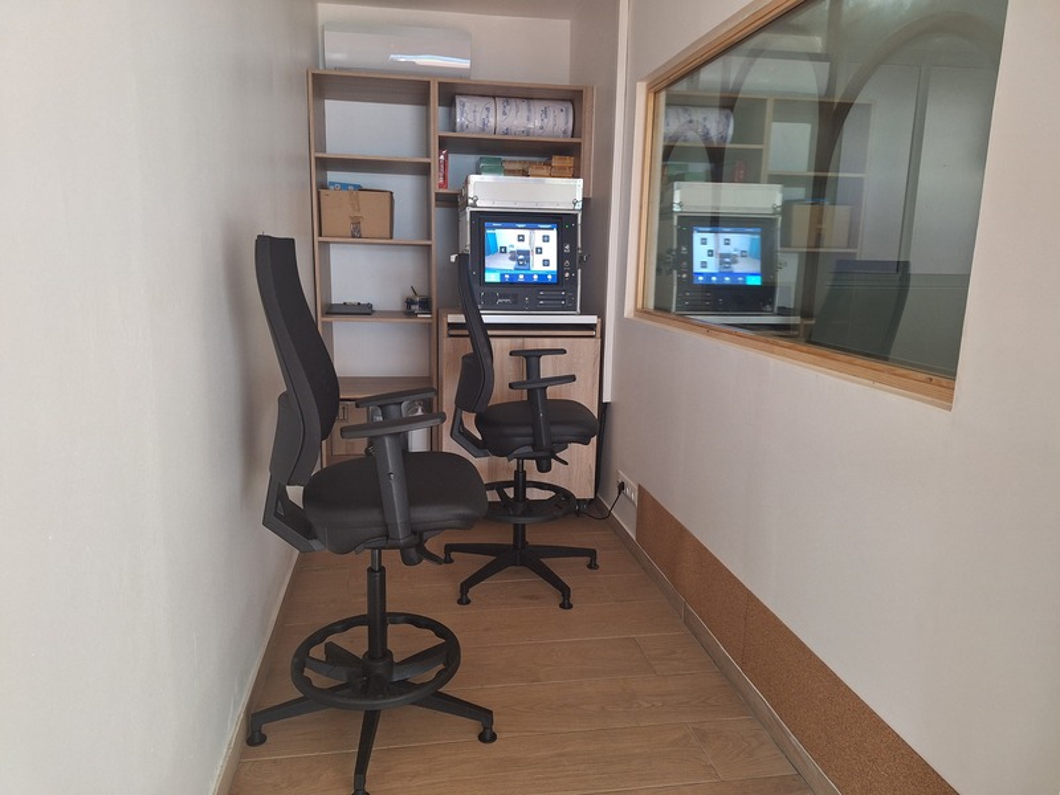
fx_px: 704
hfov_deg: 73.9
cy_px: 398
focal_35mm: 23
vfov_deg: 58.9
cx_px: 530
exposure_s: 1/40
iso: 250
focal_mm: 5.54
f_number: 1.8
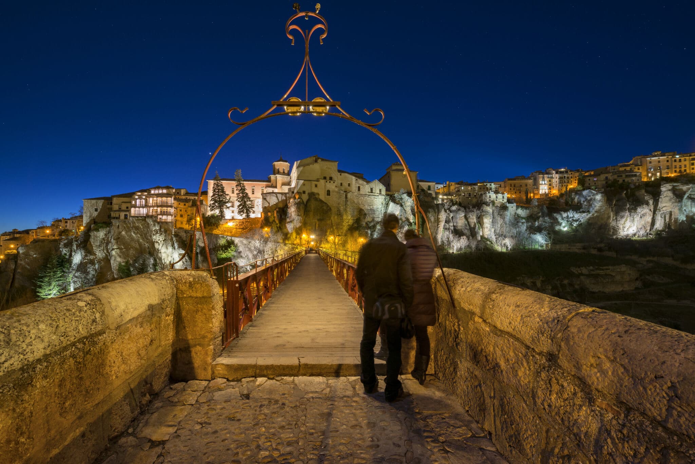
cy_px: 232
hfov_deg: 104.2
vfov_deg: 81.3
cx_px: 348
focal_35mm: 14
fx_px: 270
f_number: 7.1
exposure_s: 13
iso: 100
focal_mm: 14
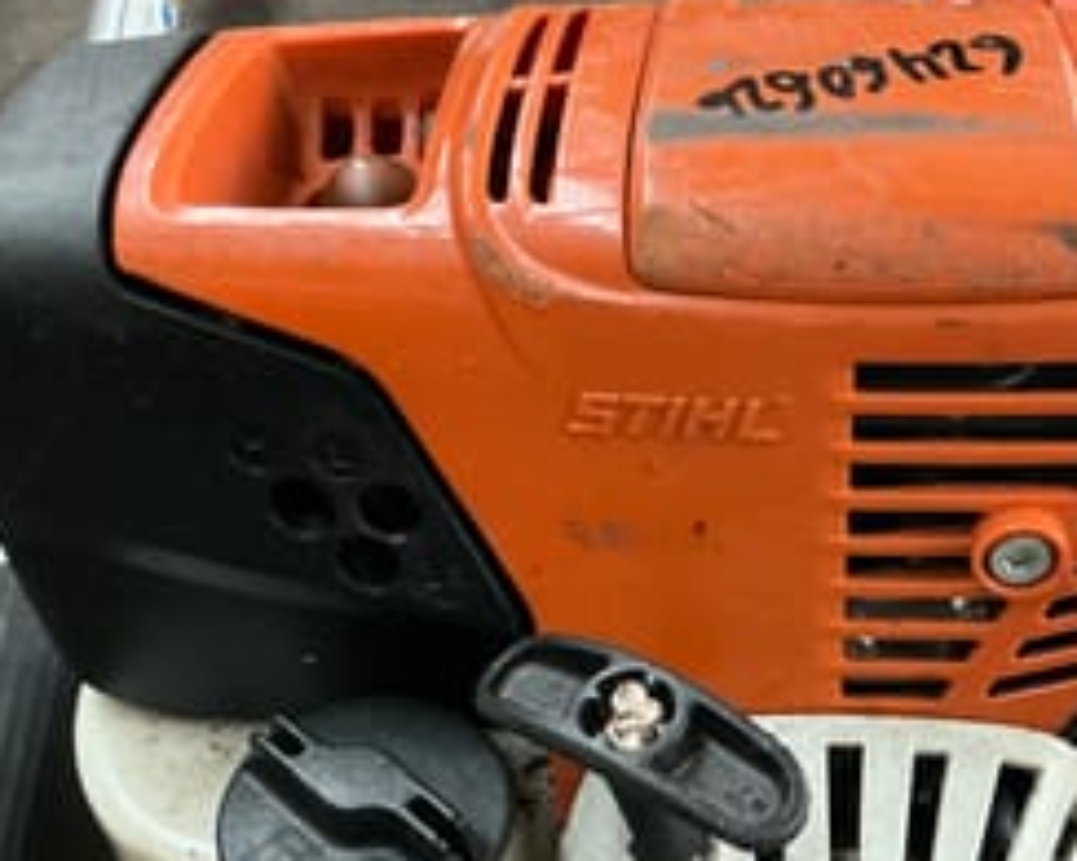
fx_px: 1784
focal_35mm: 56
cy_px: 678
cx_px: 803
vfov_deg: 26.7
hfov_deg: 33.0
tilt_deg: -46.5
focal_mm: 3
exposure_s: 1/31
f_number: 1.8
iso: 320
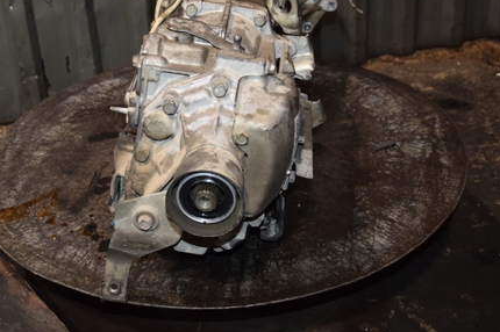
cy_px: 110
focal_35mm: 58
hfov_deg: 34.2
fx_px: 805
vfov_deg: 23.2
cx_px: 167
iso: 800
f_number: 5
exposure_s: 1/60
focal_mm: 26
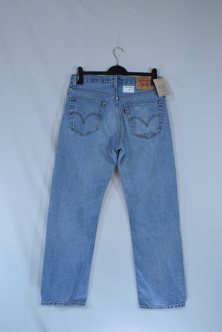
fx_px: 333
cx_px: 111
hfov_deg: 36.9
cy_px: 166
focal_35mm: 36
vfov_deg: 53.1
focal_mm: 24
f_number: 13
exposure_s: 1/250
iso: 3200
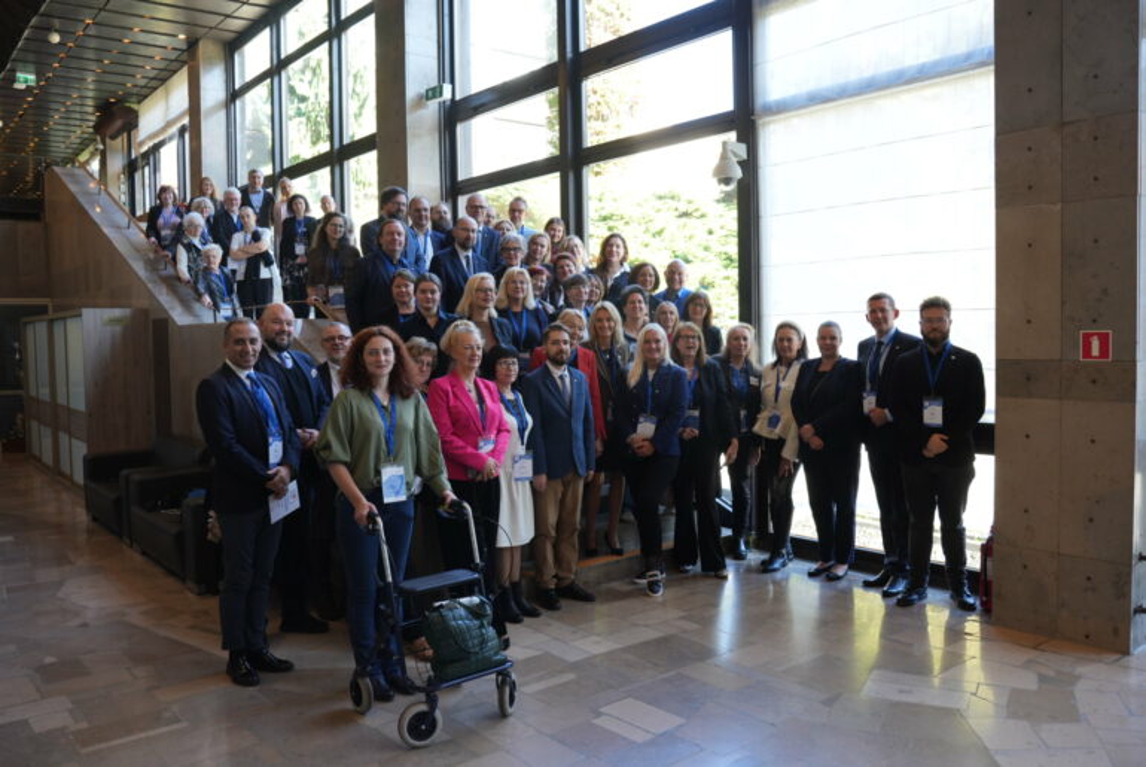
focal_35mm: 28
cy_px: 384
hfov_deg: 65.4
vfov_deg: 46.5
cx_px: 573
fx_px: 892
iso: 800
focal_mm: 28
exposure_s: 1/100
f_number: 5
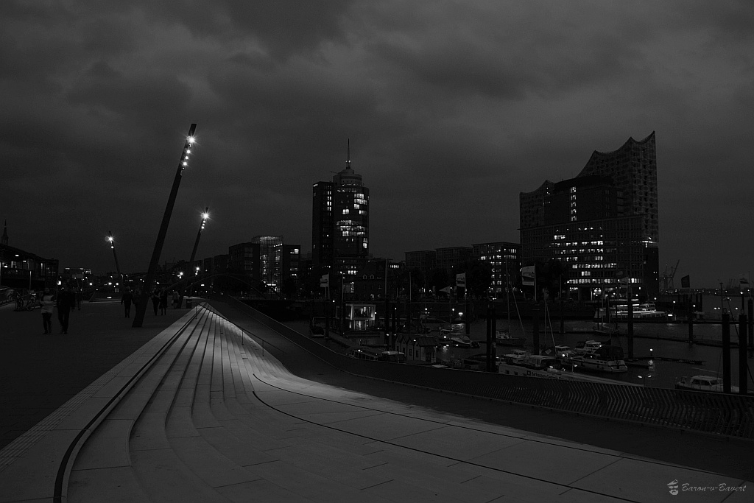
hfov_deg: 67.4
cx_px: 377
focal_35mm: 27
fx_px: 566
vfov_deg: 47.9
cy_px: 252
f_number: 6.3
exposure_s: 1/8
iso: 200
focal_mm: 18
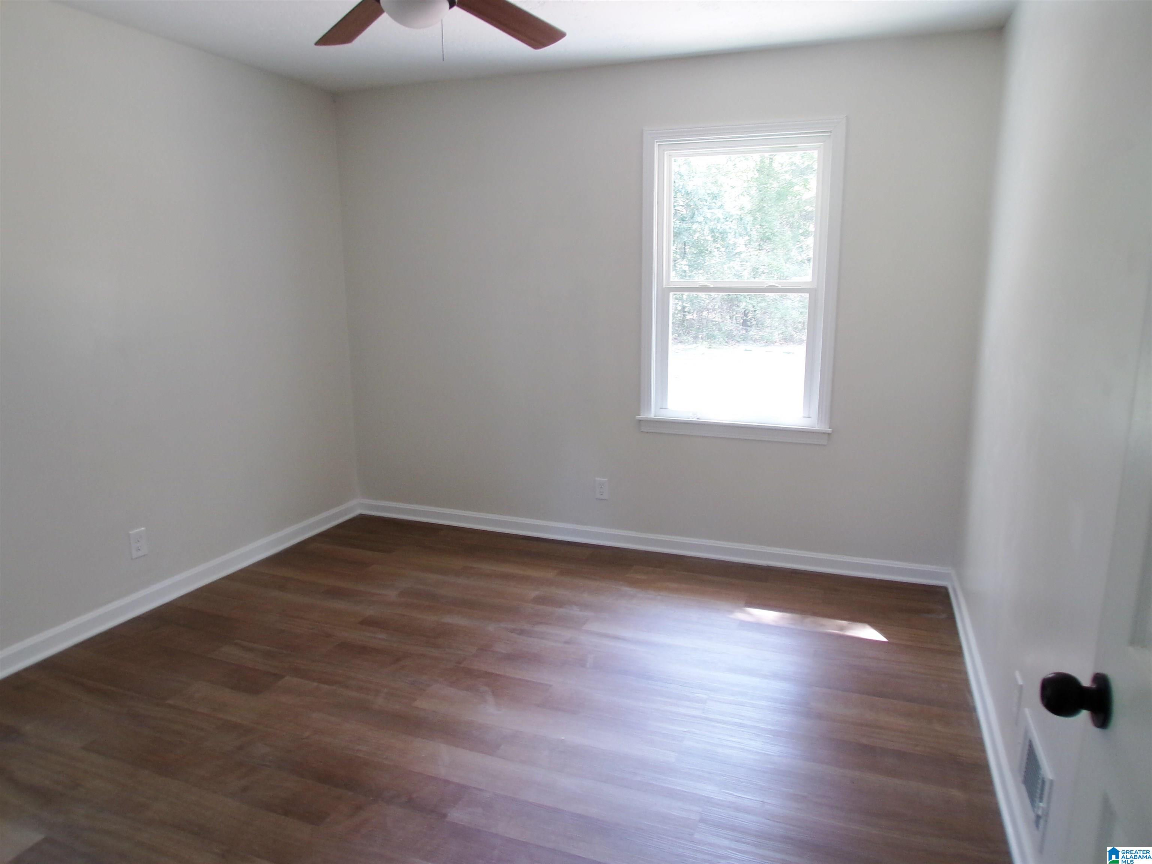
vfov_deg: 56.8
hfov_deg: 71.6
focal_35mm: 24
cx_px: 576
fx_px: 799
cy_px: 432
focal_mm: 4.3
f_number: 3
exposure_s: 1/34
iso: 200
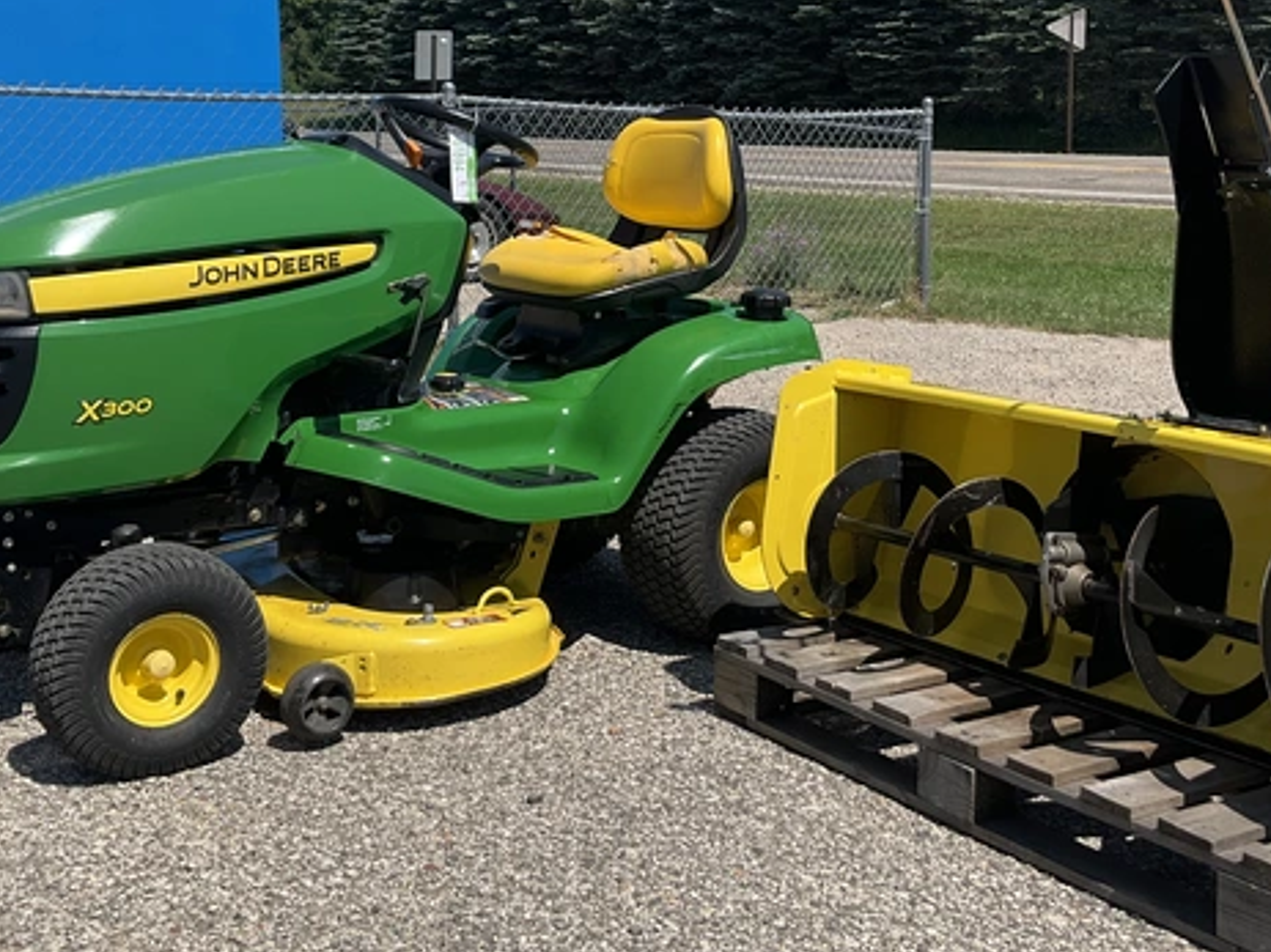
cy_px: 215
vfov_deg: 30.3
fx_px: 1725
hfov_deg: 40.4
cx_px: 695
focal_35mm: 47
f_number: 1.8
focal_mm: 3
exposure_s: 1/2141
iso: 25
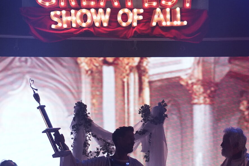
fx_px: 1507
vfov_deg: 6.3
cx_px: 188
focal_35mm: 218
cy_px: 172
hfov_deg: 9.4
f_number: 6.3
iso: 3200
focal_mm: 101
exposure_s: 1/200
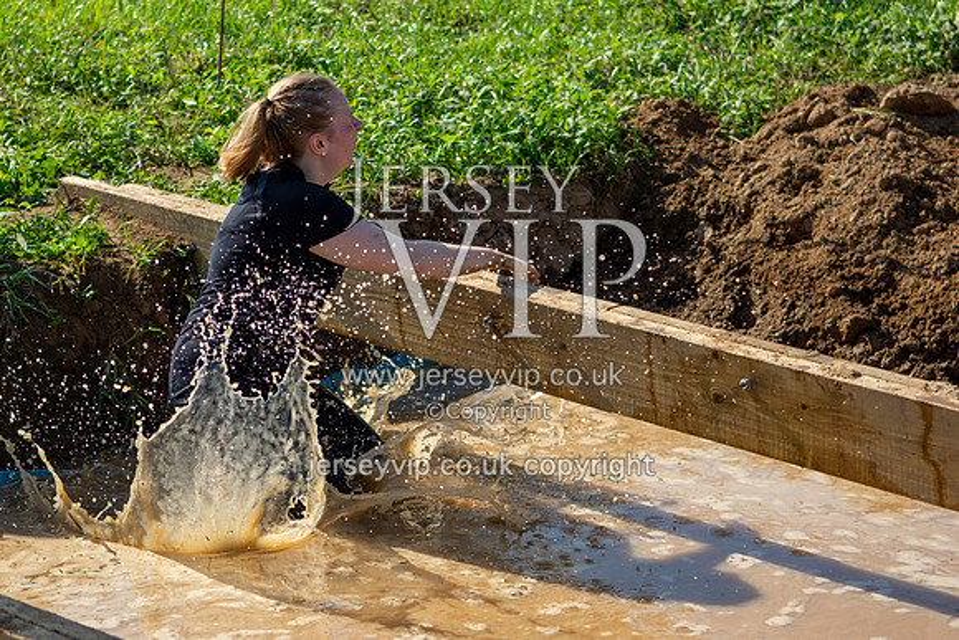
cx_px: 318
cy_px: 186
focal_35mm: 104
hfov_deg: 19.6
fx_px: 2773
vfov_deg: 13.1
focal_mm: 48
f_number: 3.2
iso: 100
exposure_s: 1/2000
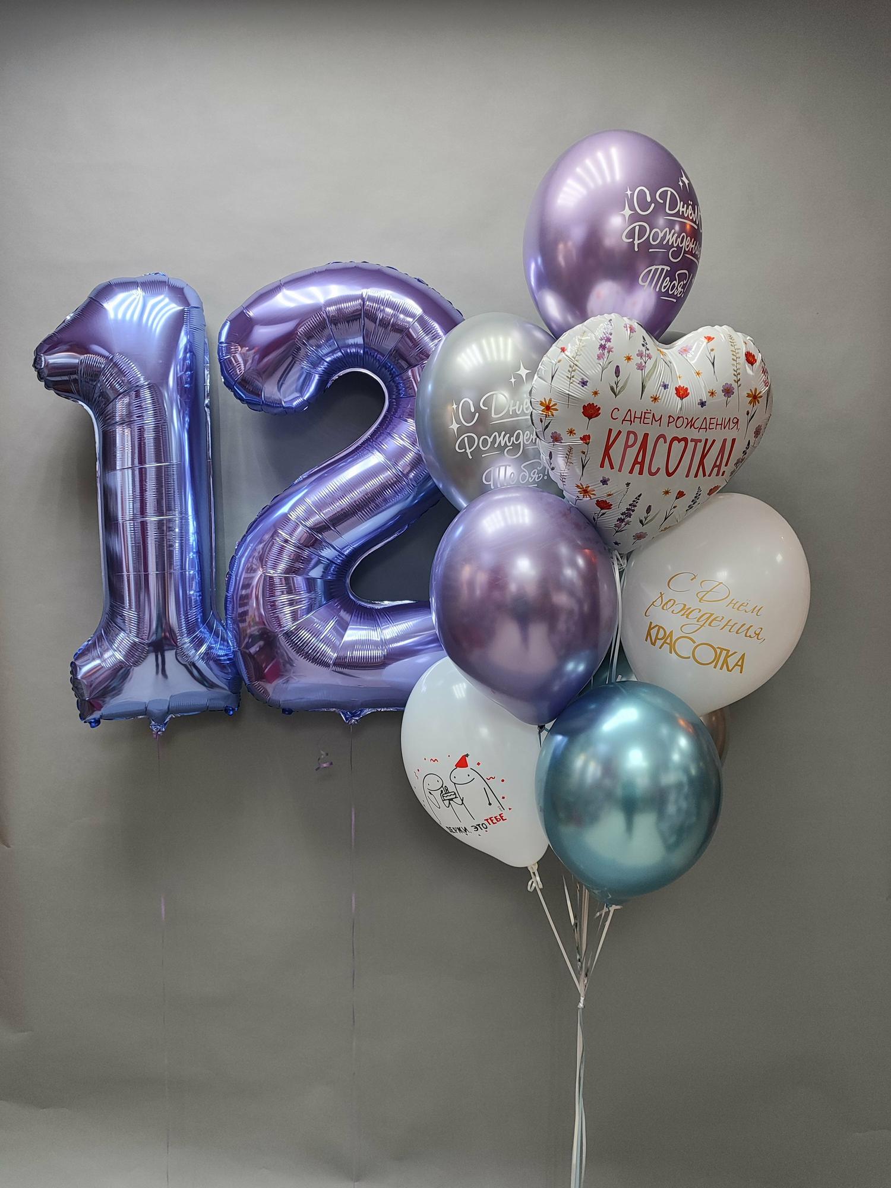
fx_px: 824
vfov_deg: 71.6
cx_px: 446
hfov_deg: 56.8
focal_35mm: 24
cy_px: 594
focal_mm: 5.89
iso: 227
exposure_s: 1/100
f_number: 1.89
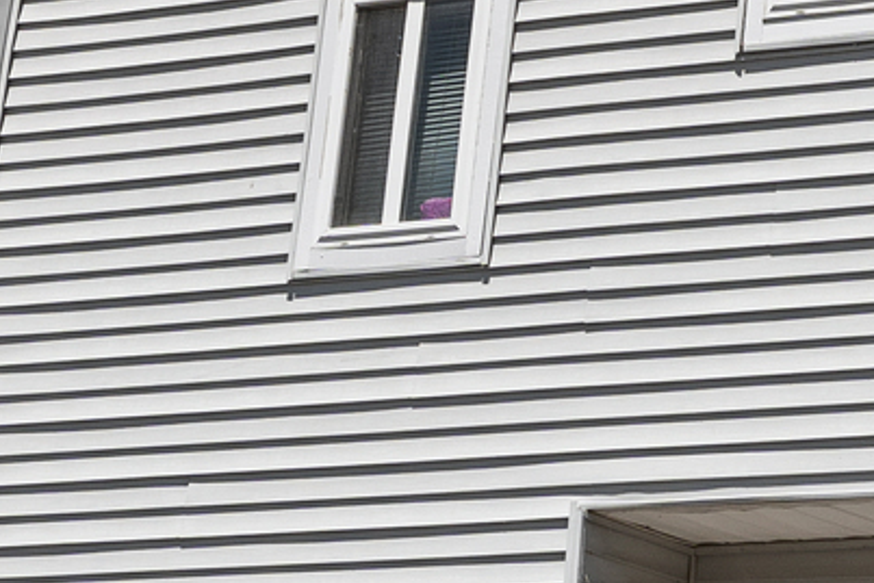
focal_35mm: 122
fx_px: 2963
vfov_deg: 11.2
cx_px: 1414
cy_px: 277
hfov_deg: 15.2
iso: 100
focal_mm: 16
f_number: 6.3
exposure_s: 1/320
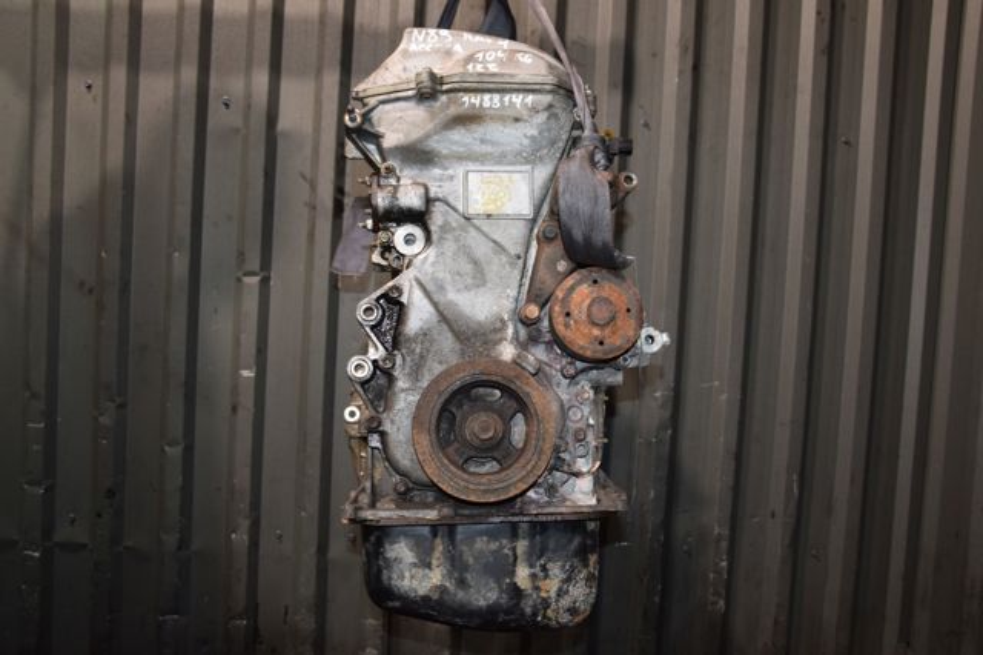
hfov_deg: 59.5
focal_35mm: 32
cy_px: 328
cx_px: 492
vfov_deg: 41.7
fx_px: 860
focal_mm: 21
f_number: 5
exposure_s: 1/60
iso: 800
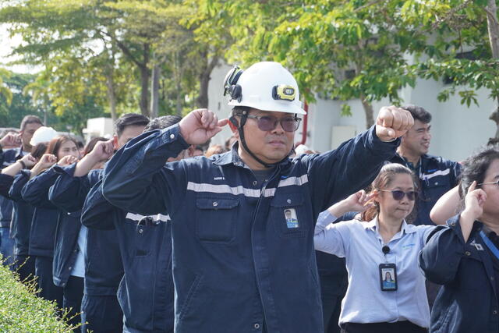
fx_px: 998
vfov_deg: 18.9
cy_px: 166
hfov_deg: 28.1
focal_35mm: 72
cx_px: 250
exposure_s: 1/1600
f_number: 5.6
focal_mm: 48
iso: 1000
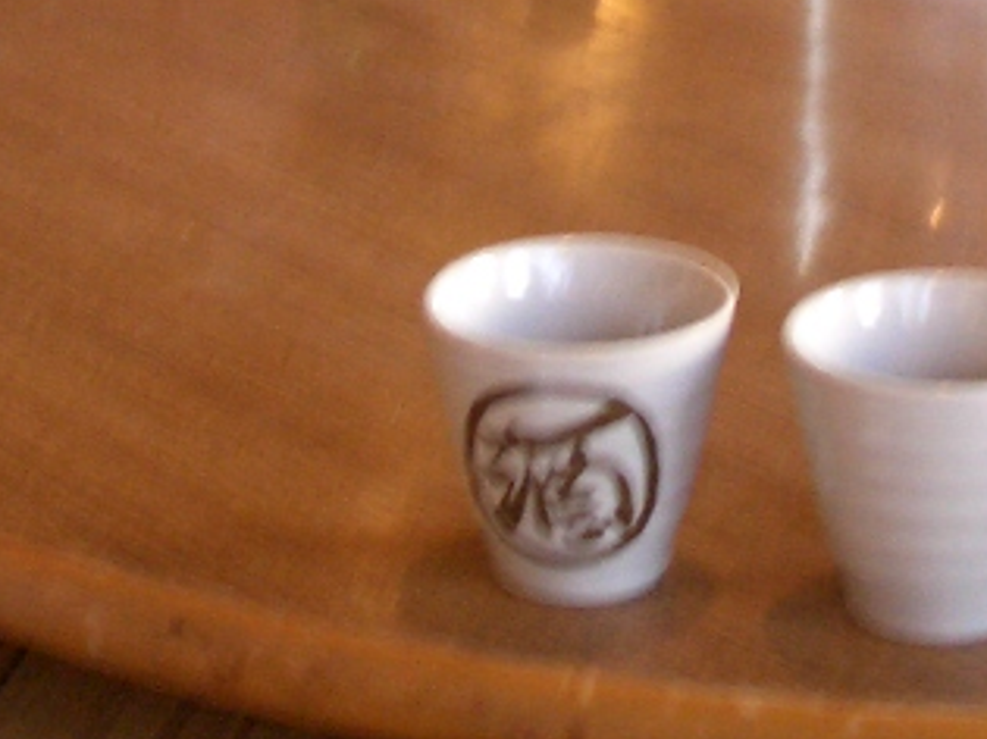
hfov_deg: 14.5
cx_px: 996
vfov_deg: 10.6
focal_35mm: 134
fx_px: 3819
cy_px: -451
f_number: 2.8
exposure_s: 1/13
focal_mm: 7.1
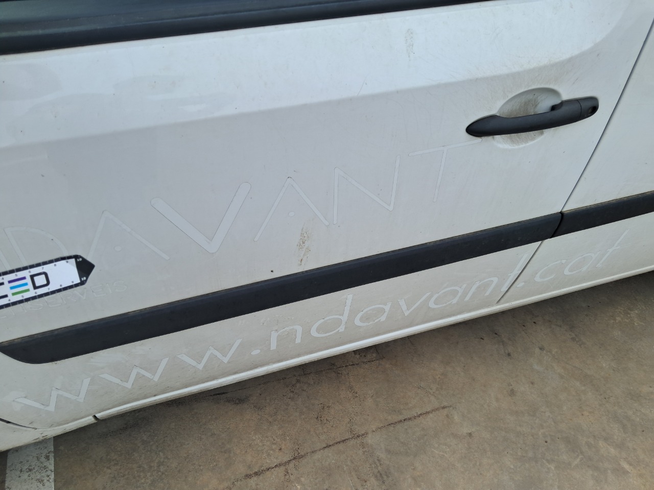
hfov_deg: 65.3
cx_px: 327
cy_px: 245
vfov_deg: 51.4
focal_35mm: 27
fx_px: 510
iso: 50
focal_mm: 4
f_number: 1.8
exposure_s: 1/289
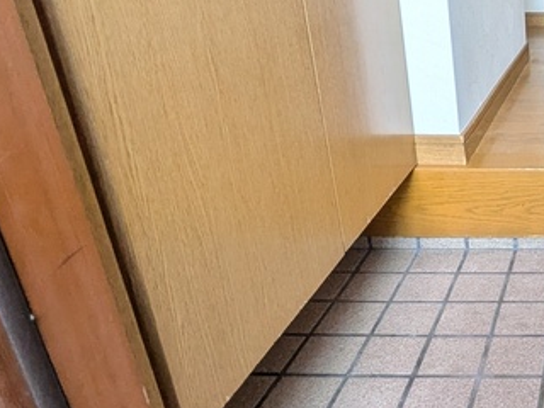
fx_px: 660
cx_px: 617
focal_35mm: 42
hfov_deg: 36.8
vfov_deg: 34.3
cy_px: 184
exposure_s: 1/120
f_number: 2.2
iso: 85
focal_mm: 1.83
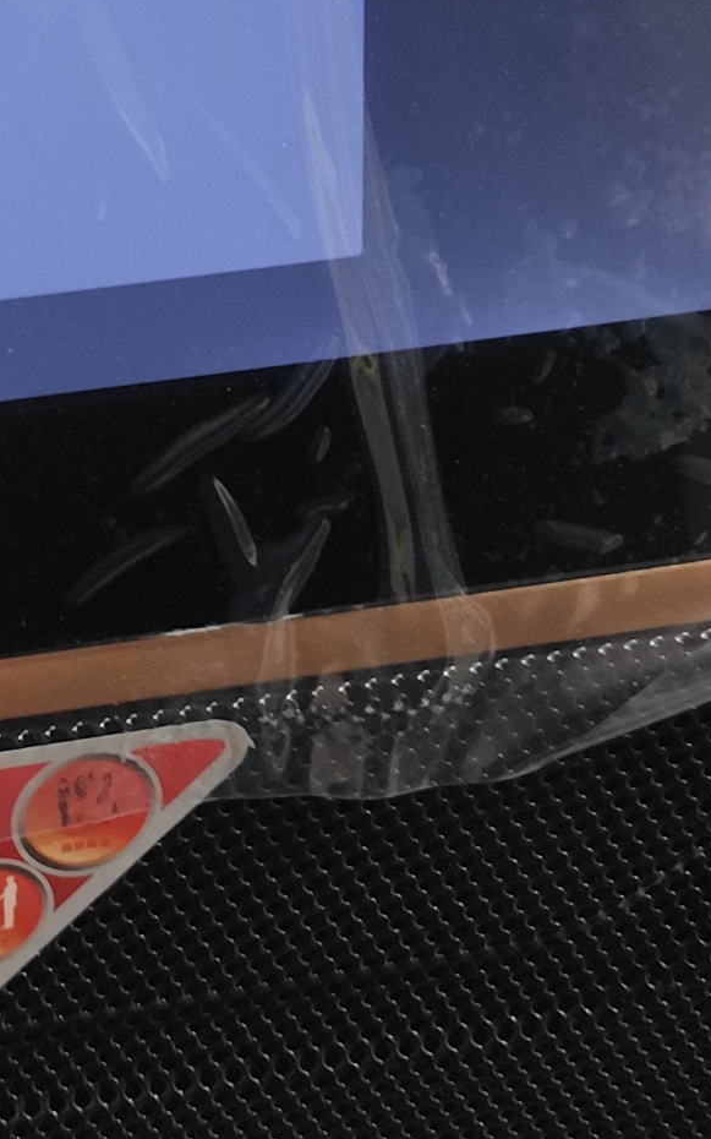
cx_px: -420
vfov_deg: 18.9
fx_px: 3318
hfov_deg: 11.6
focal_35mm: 107
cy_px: -6
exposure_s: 1/25
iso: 500
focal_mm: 6.19
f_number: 1.65
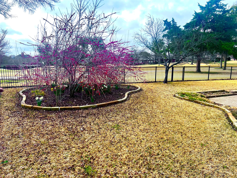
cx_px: 118
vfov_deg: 53.1
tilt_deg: -10.3
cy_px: 89
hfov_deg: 67.3
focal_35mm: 26
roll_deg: -0.6
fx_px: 178
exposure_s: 1/1645
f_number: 1.5
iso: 50
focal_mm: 5.7
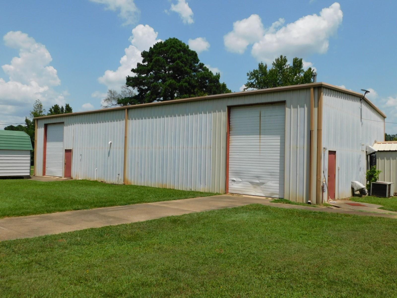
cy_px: 149
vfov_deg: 46.8
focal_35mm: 30
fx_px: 344
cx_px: 198
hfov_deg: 60.0
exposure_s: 1/640
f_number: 6.4
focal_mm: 5.3
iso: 125
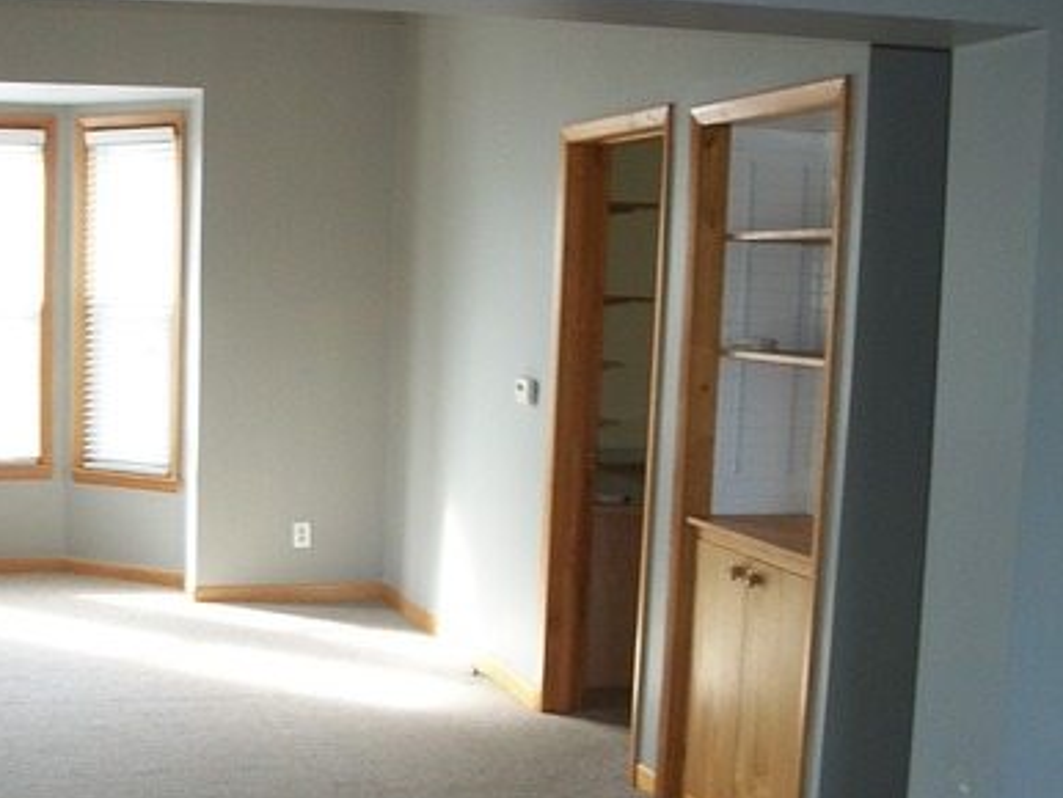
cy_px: 515
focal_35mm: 53
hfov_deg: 35.5
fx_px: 1629
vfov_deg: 27.4
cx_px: 295
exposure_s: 1/30
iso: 80
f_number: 2.9
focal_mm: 5.7
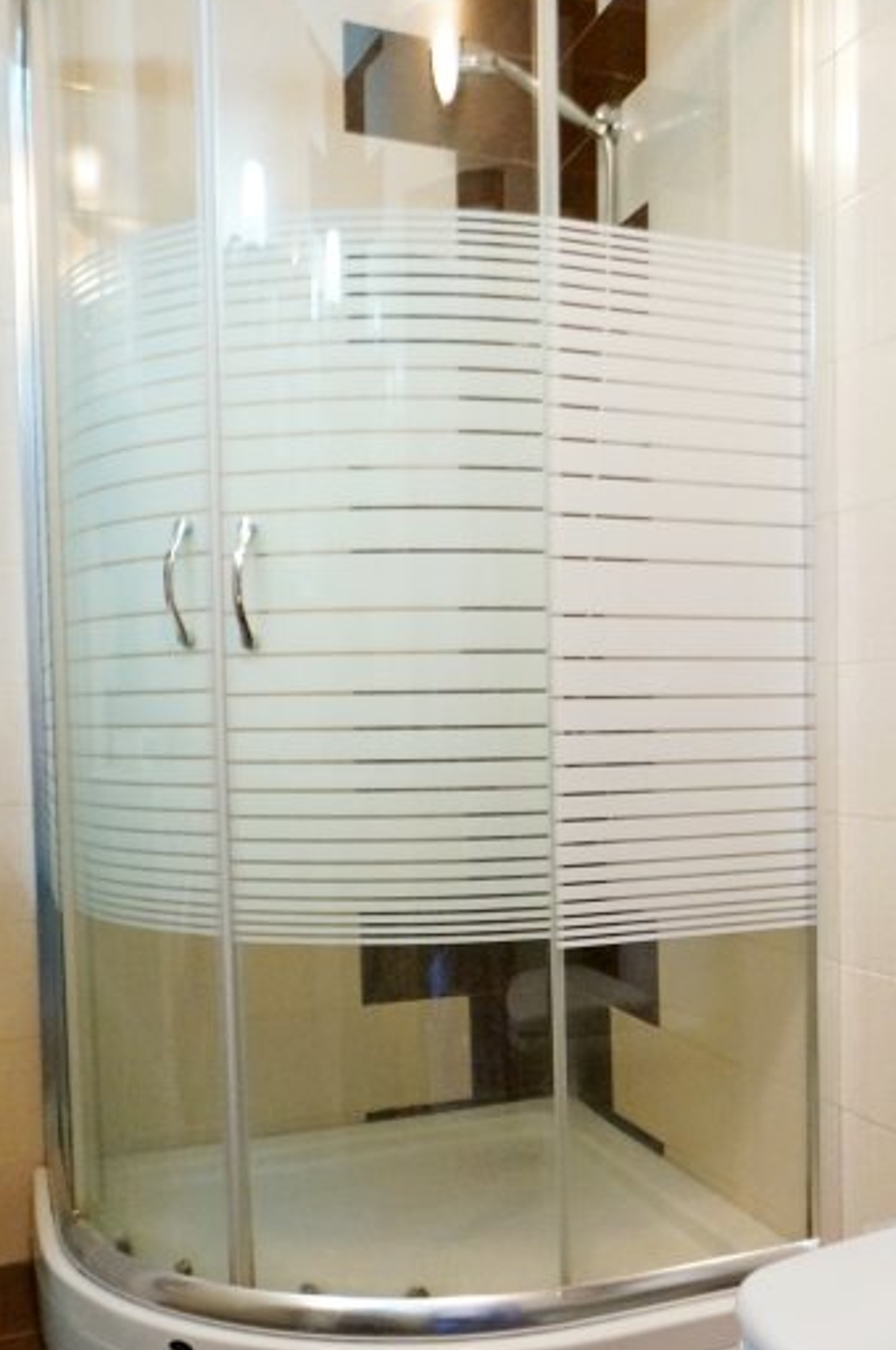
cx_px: 646
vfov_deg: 52.8
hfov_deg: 36.1
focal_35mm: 36
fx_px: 1348
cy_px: 807
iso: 3200
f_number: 3.2
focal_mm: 16
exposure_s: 1/100
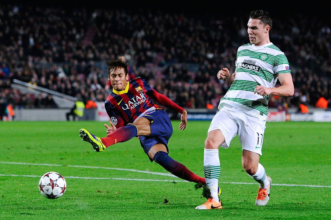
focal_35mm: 130
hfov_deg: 15.8
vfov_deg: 10.5
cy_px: 110
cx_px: 166
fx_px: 1194
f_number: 3.5
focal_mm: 130
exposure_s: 1/1250
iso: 2500
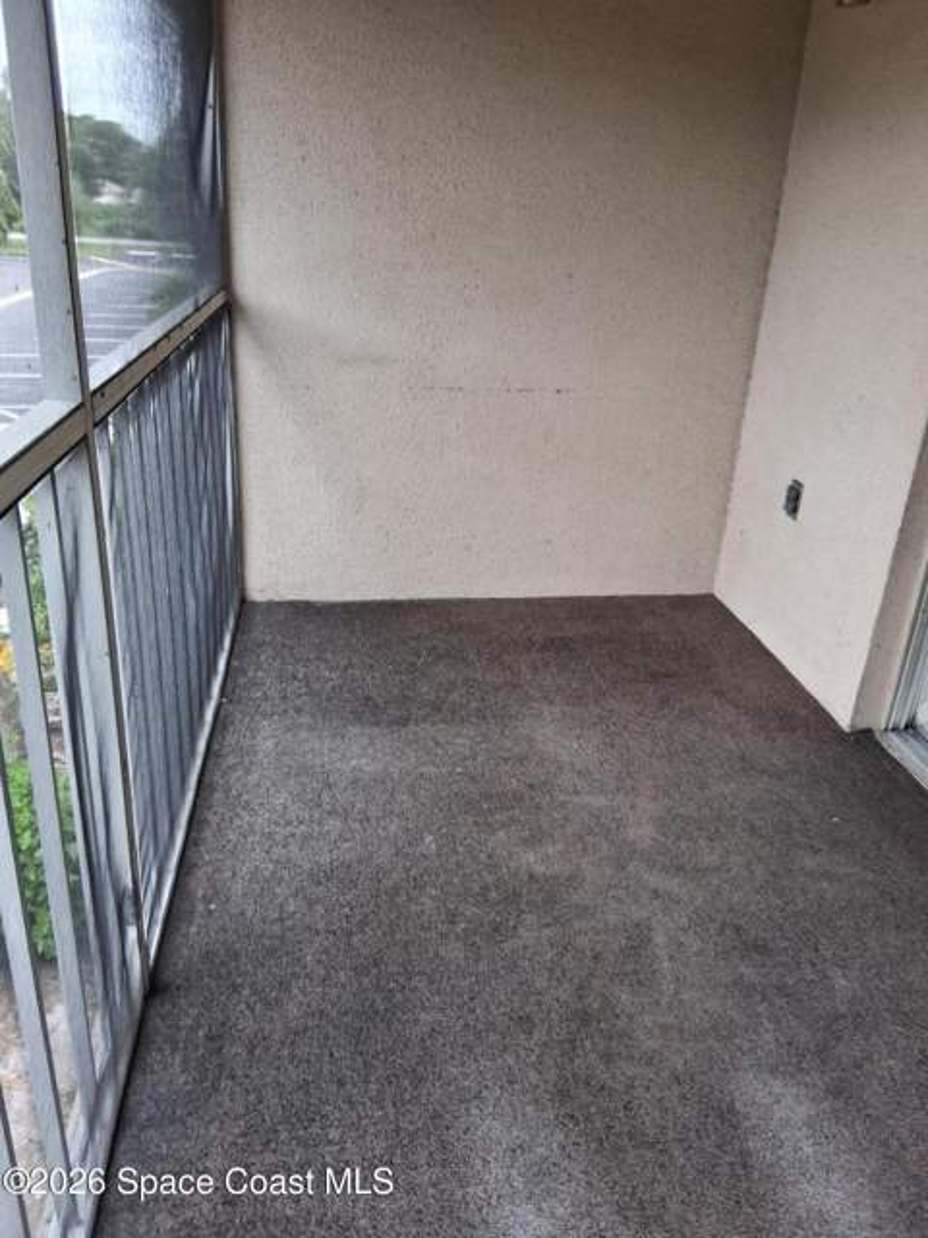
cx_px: 464
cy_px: 619
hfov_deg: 53.1
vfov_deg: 67.3
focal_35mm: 26
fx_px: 929
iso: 200
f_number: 1.8
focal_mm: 3.98
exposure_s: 1/120
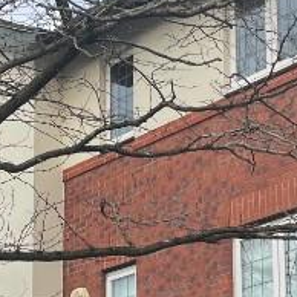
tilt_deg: +12.2
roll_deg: -0.7
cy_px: 349
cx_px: 34
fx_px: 1175
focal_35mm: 121
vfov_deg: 14.0
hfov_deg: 14.3
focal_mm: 4.2
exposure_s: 1/1125
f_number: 1.6
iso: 32
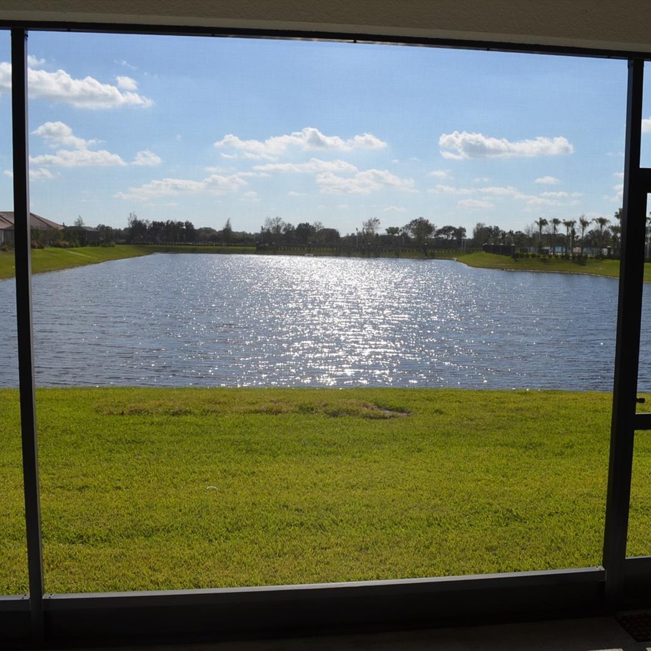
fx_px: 745
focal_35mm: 35
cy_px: 328
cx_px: 350
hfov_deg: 47.2
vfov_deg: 47.2
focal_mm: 18
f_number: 9
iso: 100
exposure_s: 1/320
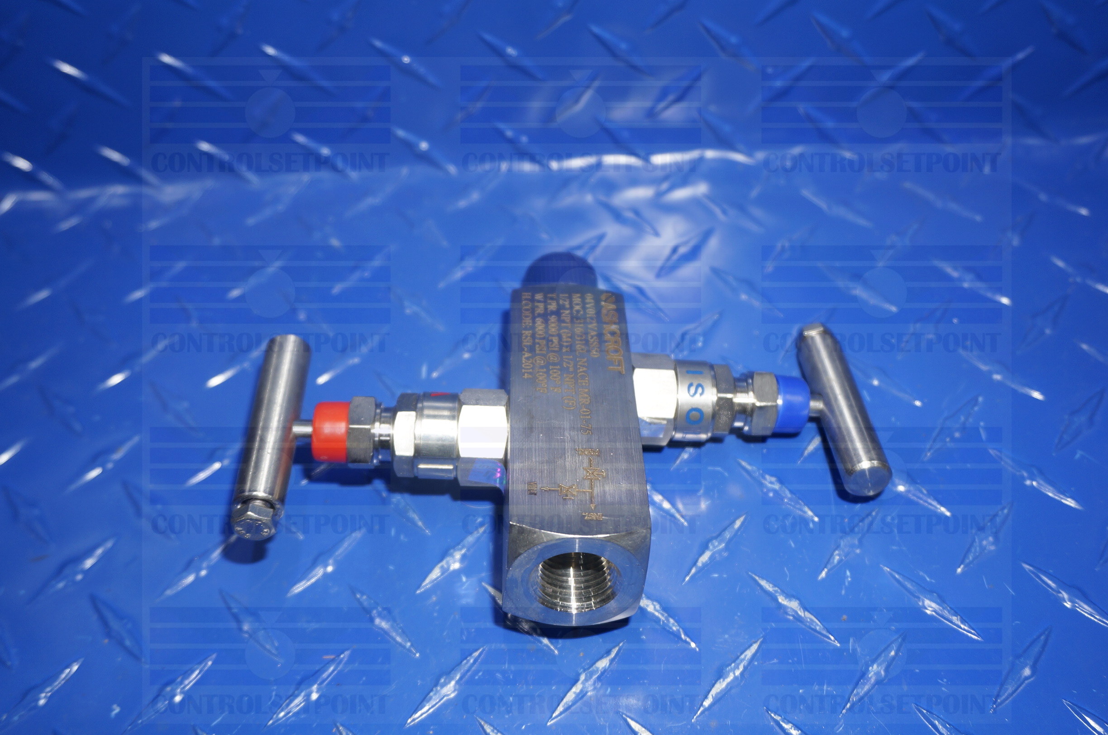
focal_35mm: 34
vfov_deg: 38.2
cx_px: 554
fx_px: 1060
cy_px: 368
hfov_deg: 55.2
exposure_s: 1/60
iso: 160
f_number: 4
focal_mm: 23
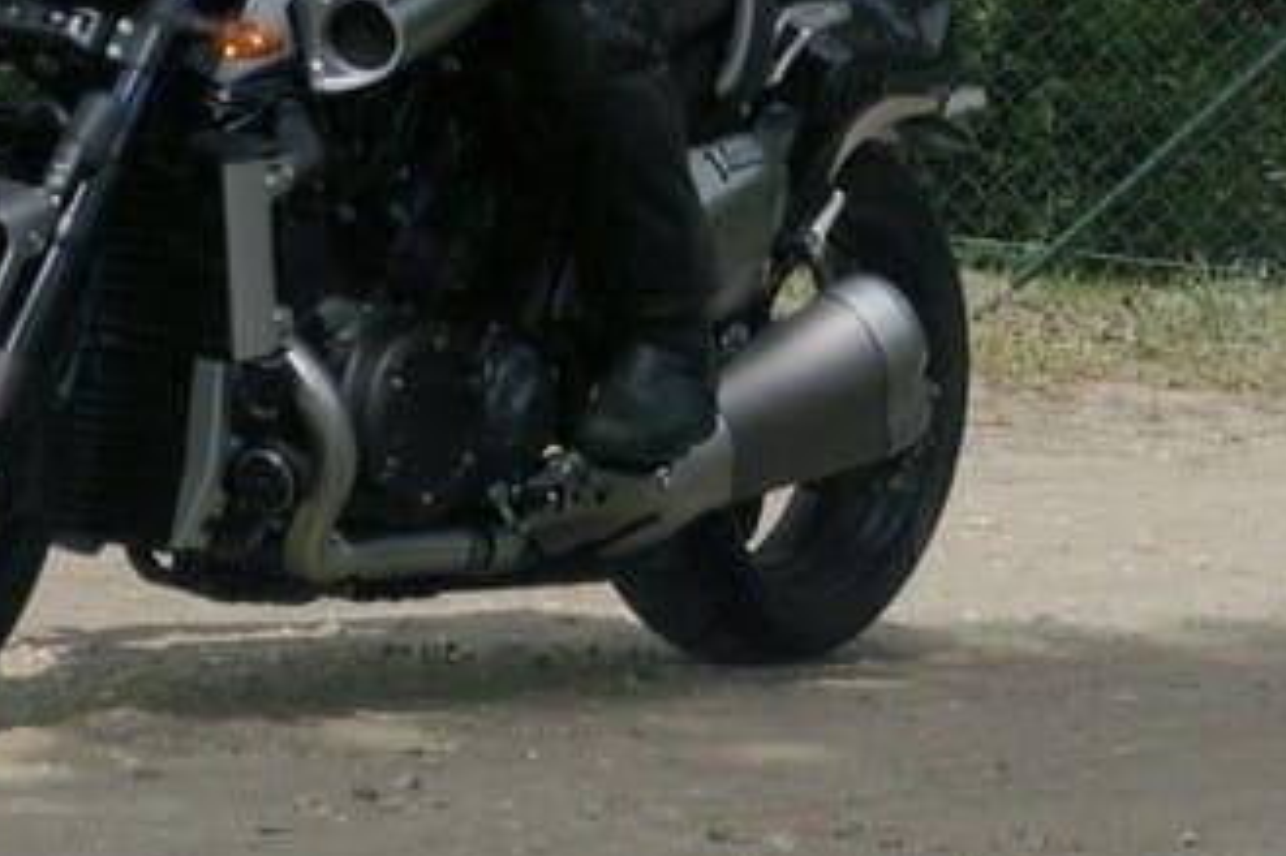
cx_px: 324
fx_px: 9160
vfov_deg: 5.3
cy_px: 57
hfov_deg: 8.0
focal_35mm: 257
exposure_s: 1/4000
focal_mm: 55
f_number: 5
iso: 800
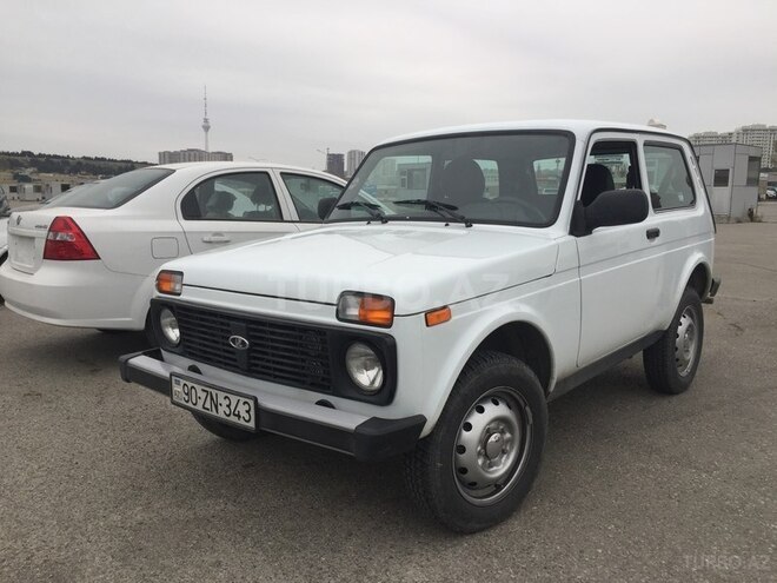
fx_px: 651
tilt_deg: -8.8
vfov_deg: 48.2
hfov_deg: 61.7
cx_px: 388
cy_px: 292
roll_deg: -1.4
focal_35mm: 29
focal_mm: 4.15
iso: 32
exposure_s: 1/482
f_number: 2.2
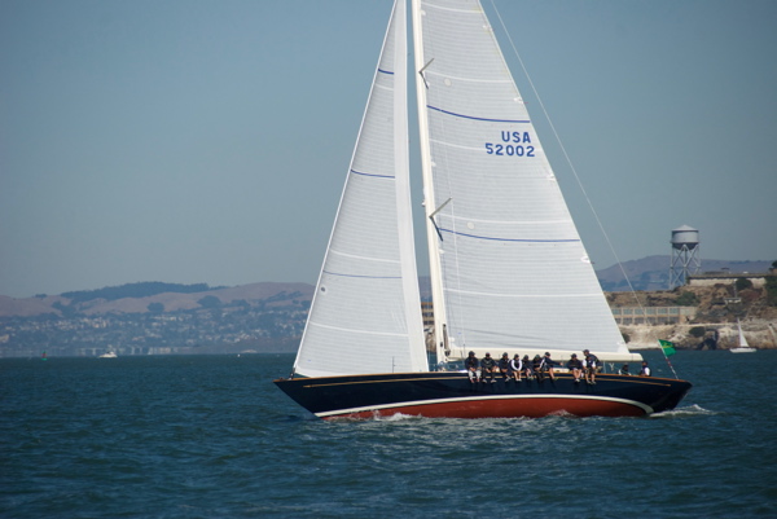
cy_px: 260
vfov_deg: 4.6
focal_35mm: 300
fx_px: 6479
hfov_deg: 6.9
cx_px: 388
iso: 320
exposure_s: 1/2500
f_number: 6.3
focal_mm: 200
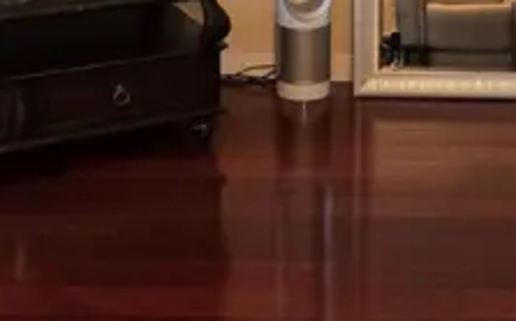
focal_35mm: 84
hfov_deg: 24.6
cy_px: -242
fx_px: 1180
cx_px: 317
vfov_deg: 13.9
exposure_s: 1/120
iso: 200
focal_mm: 5.4
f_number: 1.8
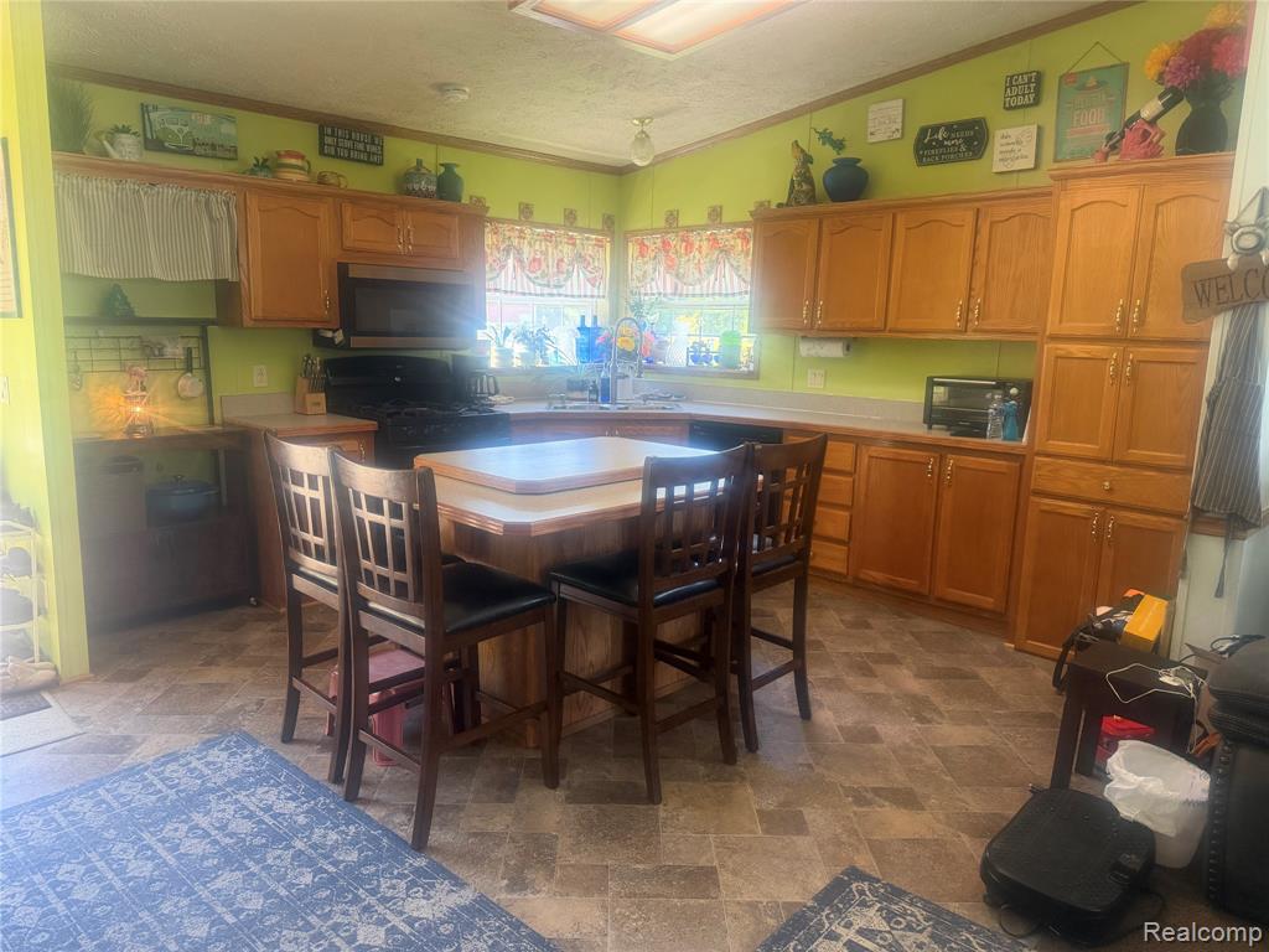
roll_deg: -1.1
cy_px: 476
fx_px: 880
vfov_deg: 56.8
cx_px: 634
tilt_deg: -9.6
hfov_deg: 71.6
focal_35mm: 24
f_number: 1.78
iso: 400
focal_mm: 6.76
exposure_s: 1/120
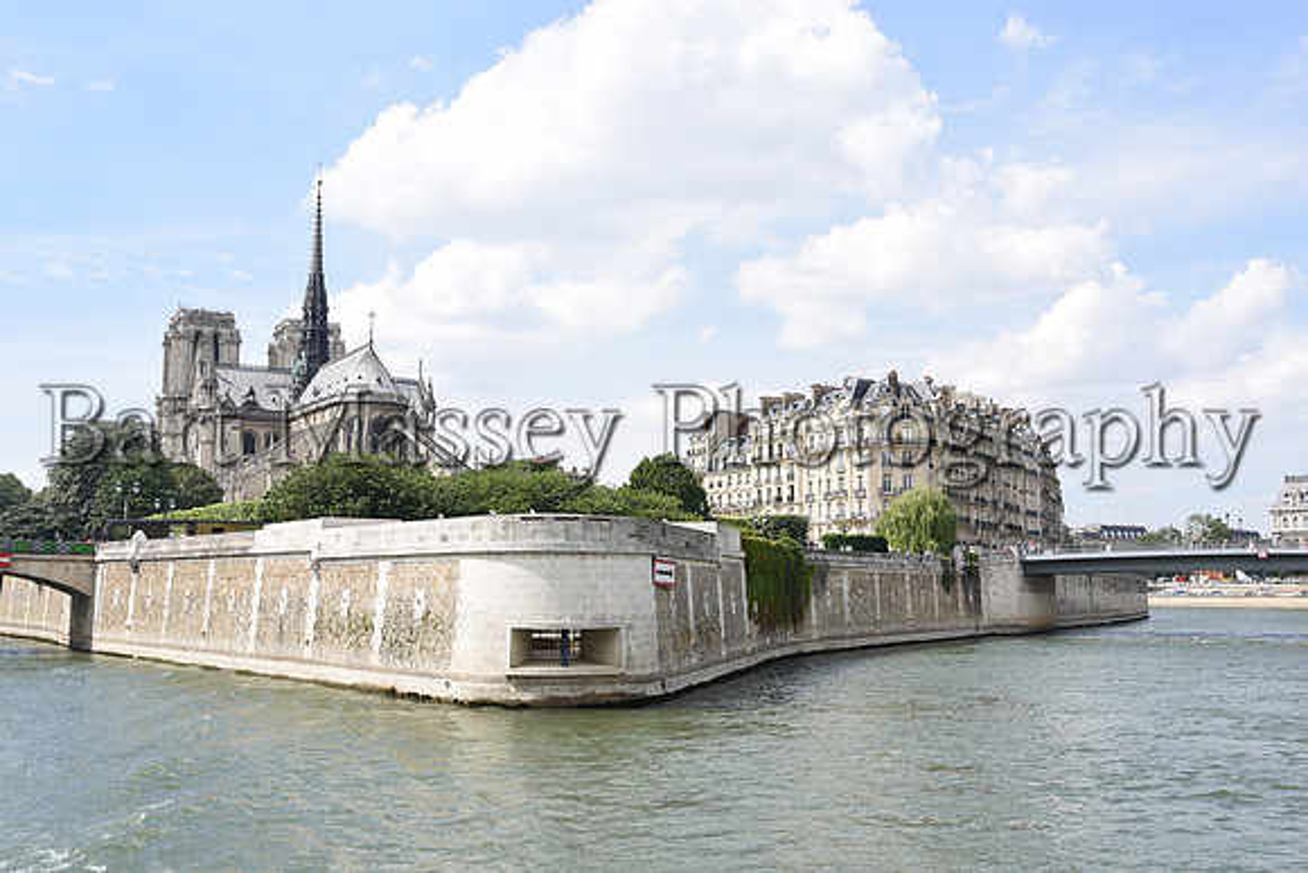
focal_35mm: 40
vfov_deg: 33.4
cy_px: 436
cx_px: 654
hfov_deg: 48.4
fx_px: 1454
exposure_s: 1/200
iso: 140
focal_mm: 40
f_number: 9
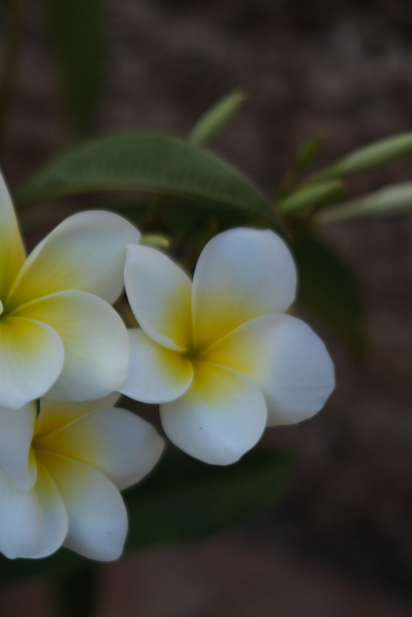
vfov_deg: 37.5
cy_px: 306
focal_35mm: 53
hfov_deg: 24.2
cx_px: -17
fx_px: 910
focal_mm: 23
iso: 125
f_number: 2.2
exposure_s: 1/1250
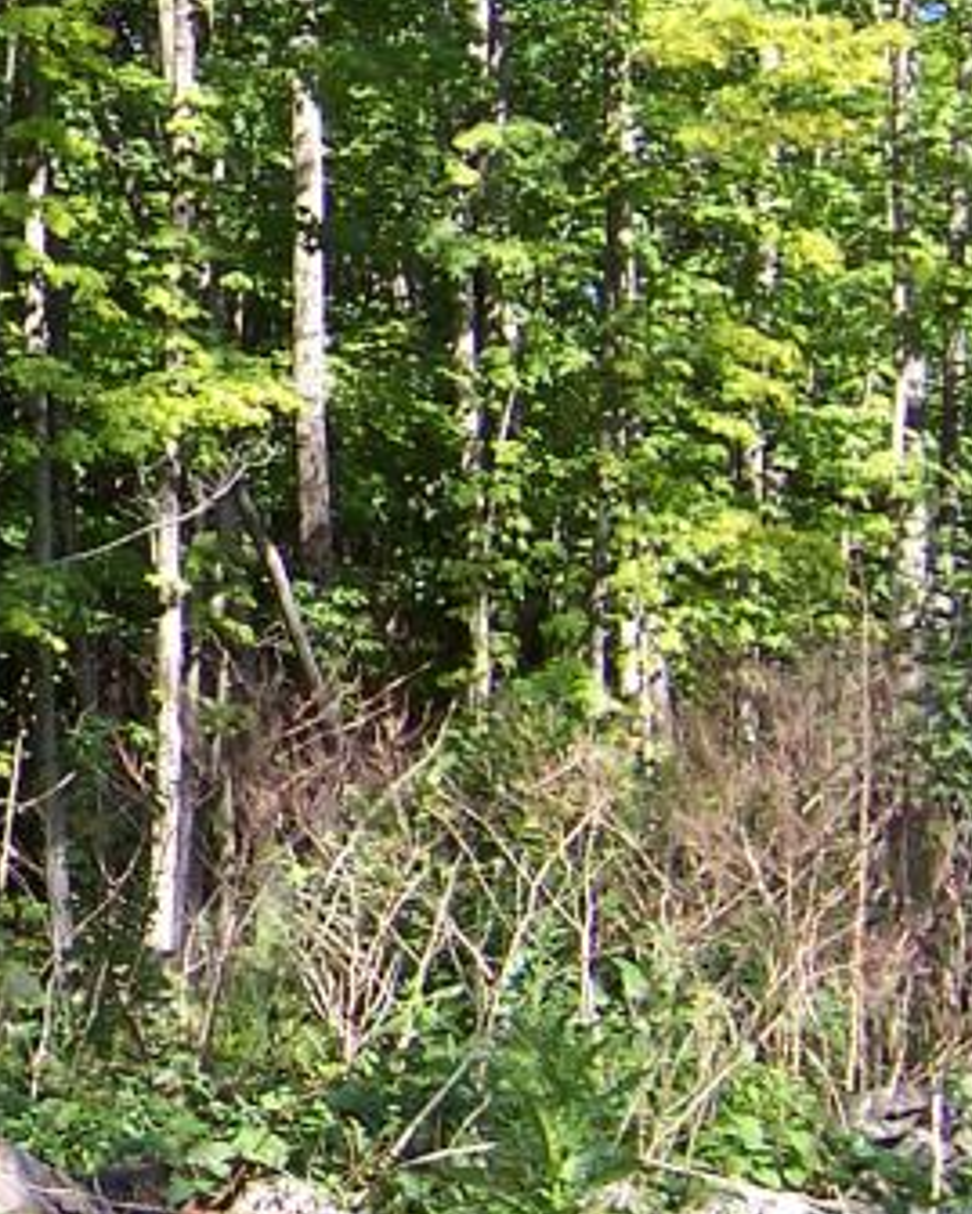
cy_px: 426
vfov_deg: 17.9
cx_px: -842
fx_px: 3846
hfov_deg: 12.9
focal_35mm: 107
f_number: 3.4
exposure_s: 1/250
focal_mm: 5.6
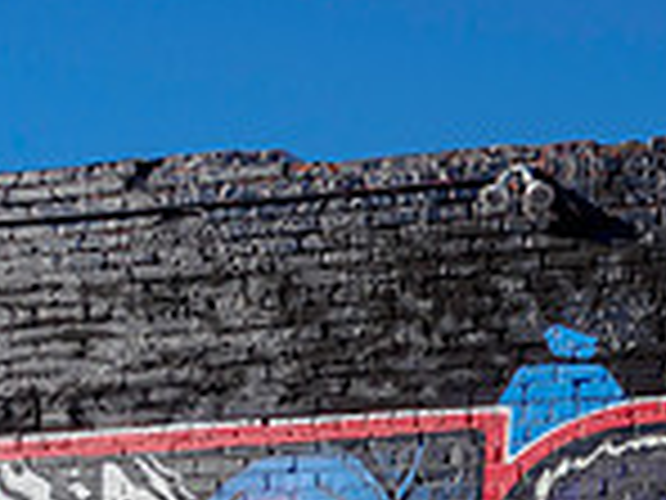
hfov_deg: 18.5
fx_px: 1809
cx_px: 990
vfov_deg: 14.1
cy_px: 881
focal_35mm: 94
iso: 200
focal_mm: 12
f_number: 11
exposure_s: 1/200
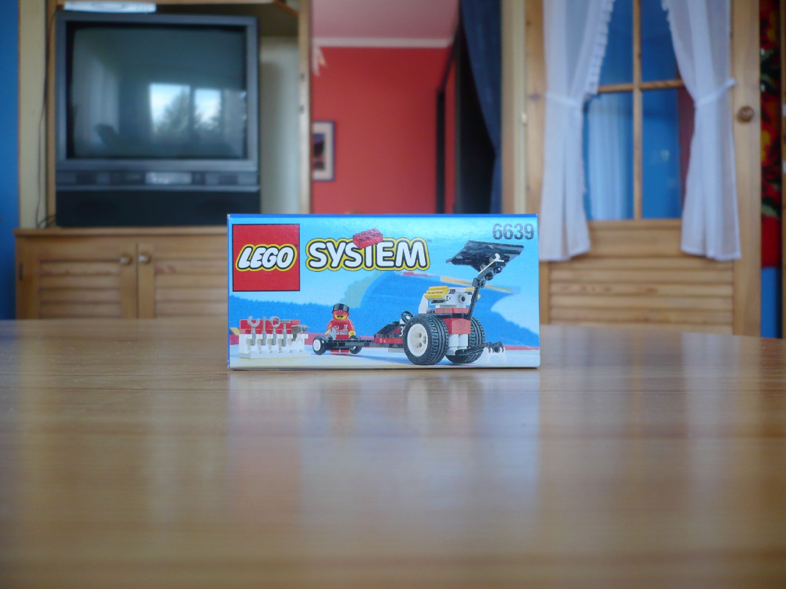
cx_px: 393
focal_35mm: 35
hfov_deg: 52.6
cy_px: 294
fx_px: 795
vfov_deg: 40.7
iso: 100
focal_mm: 5.8
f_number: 2.8
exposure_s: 1/30
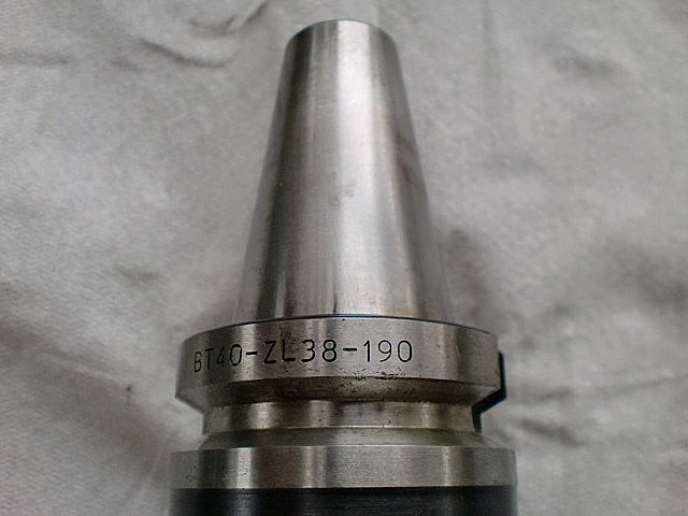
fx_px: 696
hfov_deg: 52.6
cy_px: 258
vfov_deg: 40.7
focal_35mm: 35
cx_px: 344
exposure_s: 1/60
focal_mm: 6.3
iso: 200
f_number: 3.1
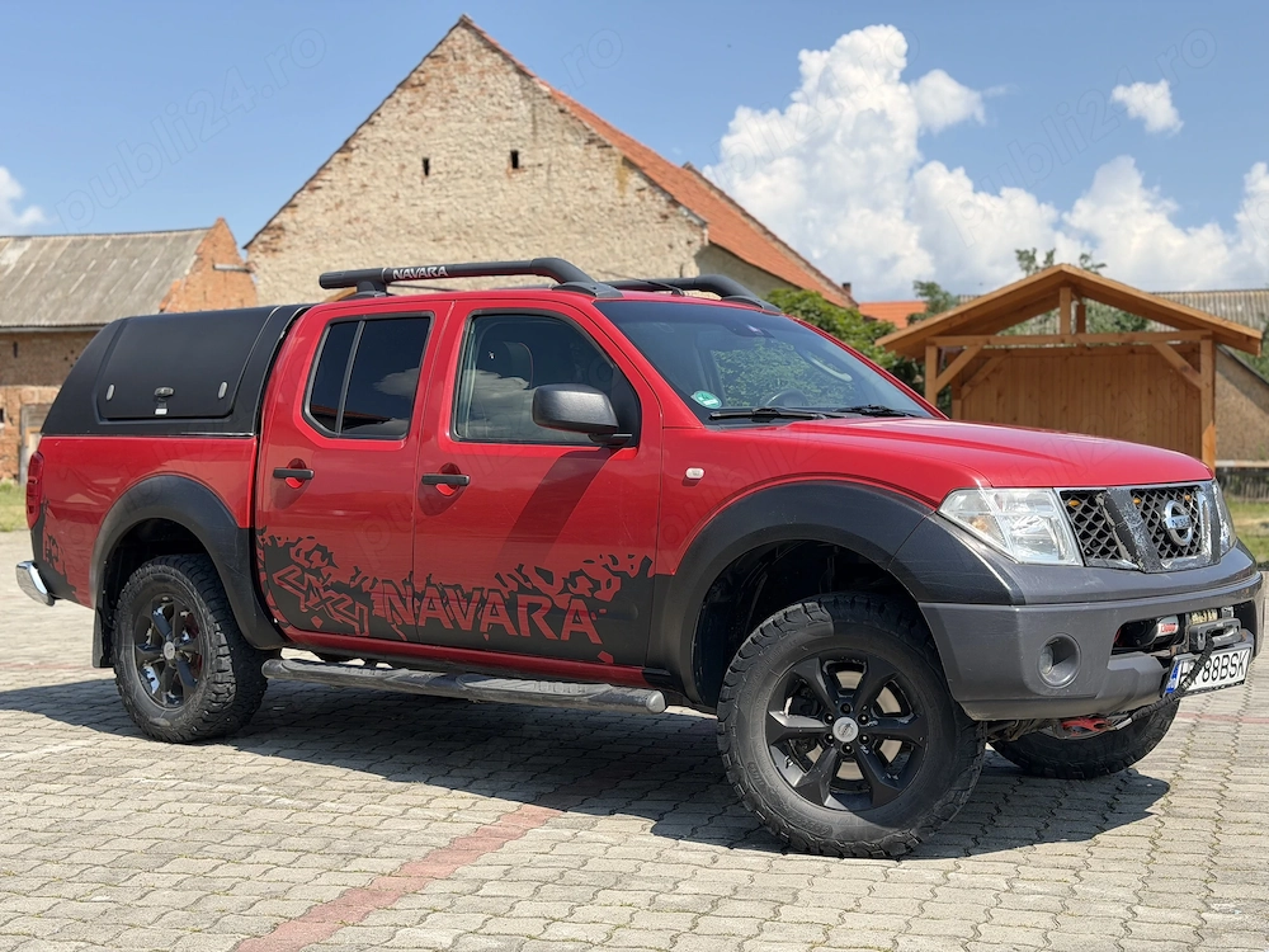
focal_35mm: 48
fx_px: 1760
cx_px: 634
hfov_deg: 39.7
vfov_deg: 30.3
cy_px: 476
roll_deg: +1.2
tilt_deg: -0.3
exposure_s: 1/2146
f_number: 1.78
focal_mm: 6.76
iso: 100
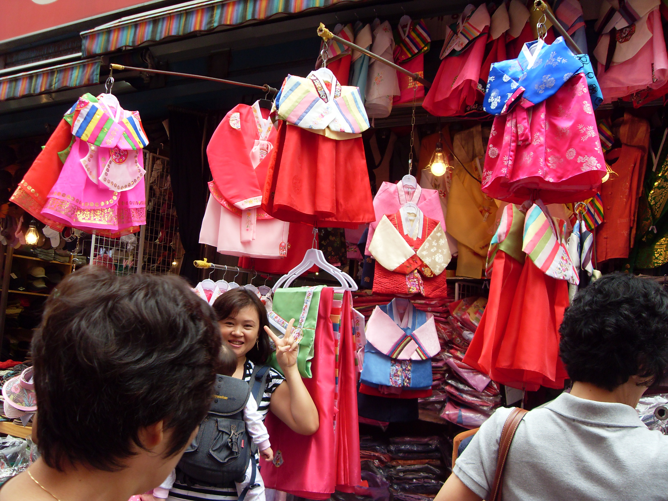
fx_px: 714
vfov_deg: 38.7
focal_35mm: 37
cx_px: 334
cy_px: 250
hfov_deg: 50.1
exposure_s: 1/250
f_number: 2.8
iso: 80
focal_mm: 6.3
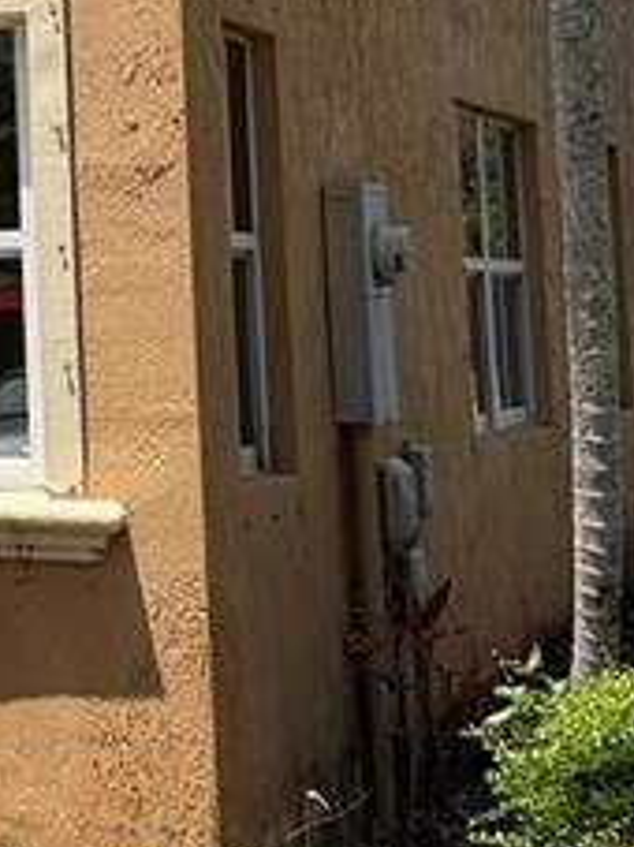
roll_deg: +1.0
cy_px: -52
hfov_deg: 10.8
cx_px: -544
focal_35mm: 127
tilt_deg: +7.5
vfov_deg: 15.2
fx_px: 3104
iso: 100
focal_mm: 6.76
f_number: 1.78
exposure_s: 1/3953
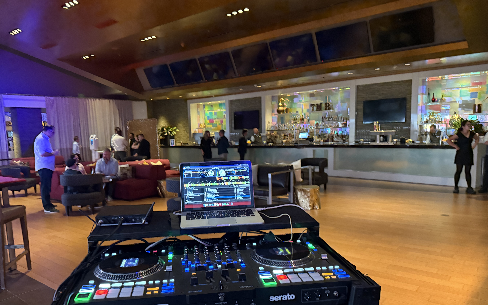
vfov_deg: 45.7
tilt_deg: -4.2
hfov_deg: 68.4
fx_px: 359
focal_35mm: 27
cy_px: 184
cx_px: 236
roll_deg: +2.5
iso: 1000
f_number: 1.78
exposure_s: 1/35
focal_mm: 6.76
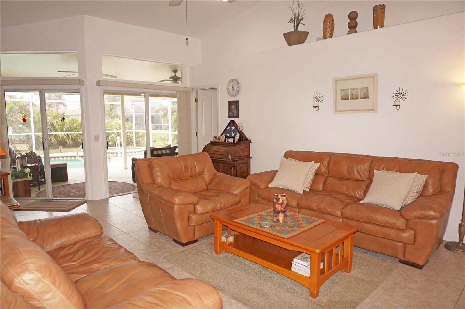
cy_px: 154
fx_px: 310
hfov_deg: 73.8
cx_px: 232
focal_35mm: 24
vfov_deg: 53.0
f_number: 4
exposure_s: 1/160
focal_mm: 16
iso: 400
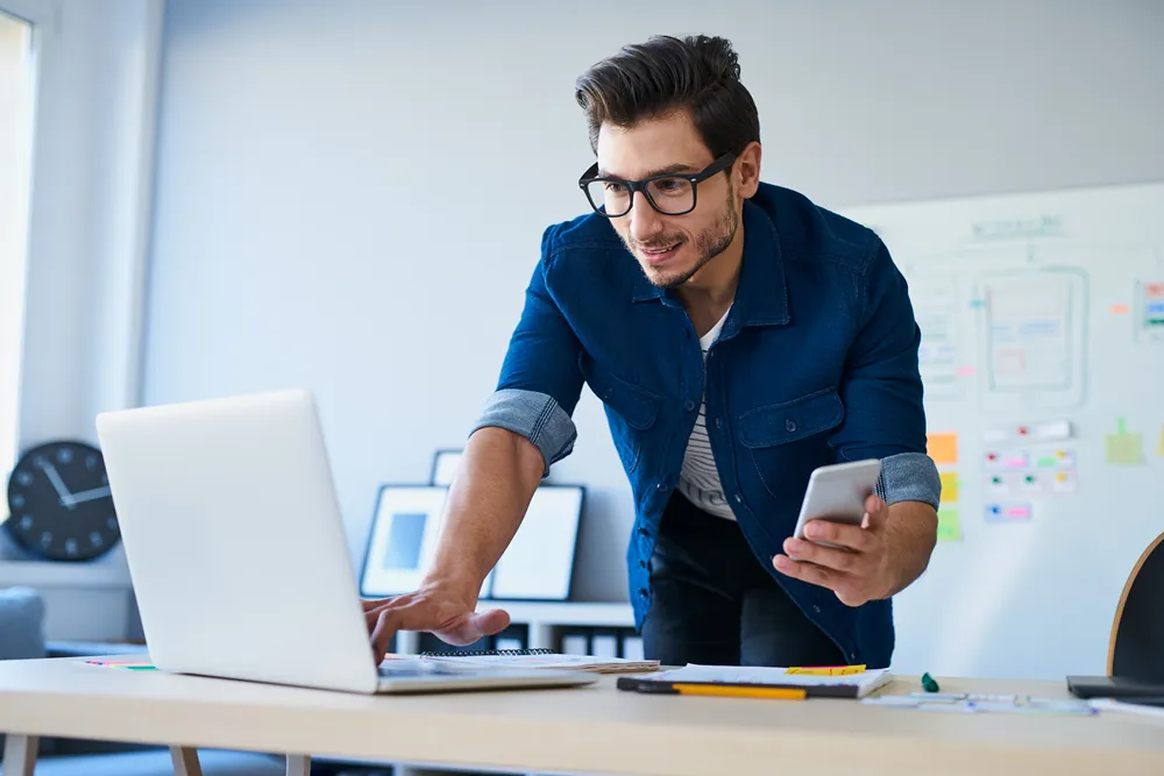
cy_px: 388
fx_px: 1617
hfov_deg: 39.6
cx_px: 582
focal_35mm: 50
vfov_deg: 27.0
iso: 400
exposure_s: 1/160
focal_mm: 50
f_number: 2.5
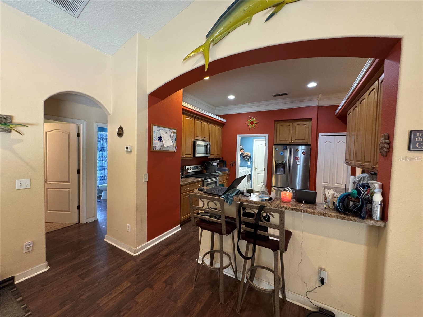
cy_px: 158
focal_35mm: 14
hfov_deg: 102.1
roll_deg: -2.2
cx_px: 212
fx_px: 171
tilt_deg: -2.8
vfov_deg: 85.7
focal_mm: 2.22
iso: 500
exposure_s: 1/60
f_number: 2.2
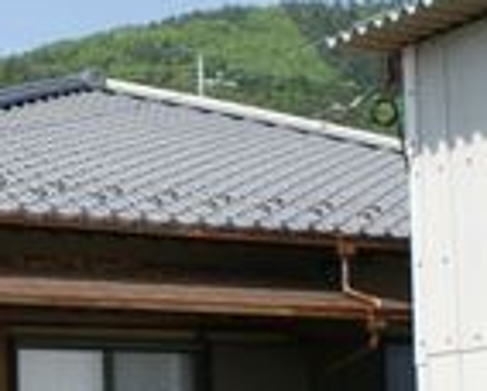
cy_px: 262
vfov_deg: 14.1
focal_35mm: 109
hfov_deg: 17.2
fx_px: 1573
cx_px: 3
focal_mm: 22
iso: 100
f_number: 10
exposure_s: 1/100
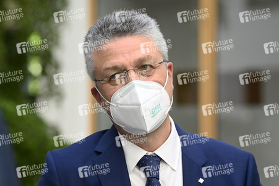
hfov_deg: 12.1
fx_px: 1316
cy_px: 93
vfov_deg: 8.1
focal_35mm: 170
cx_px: 140
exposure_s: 1/400
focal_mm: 170
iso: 1600
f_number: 5.6
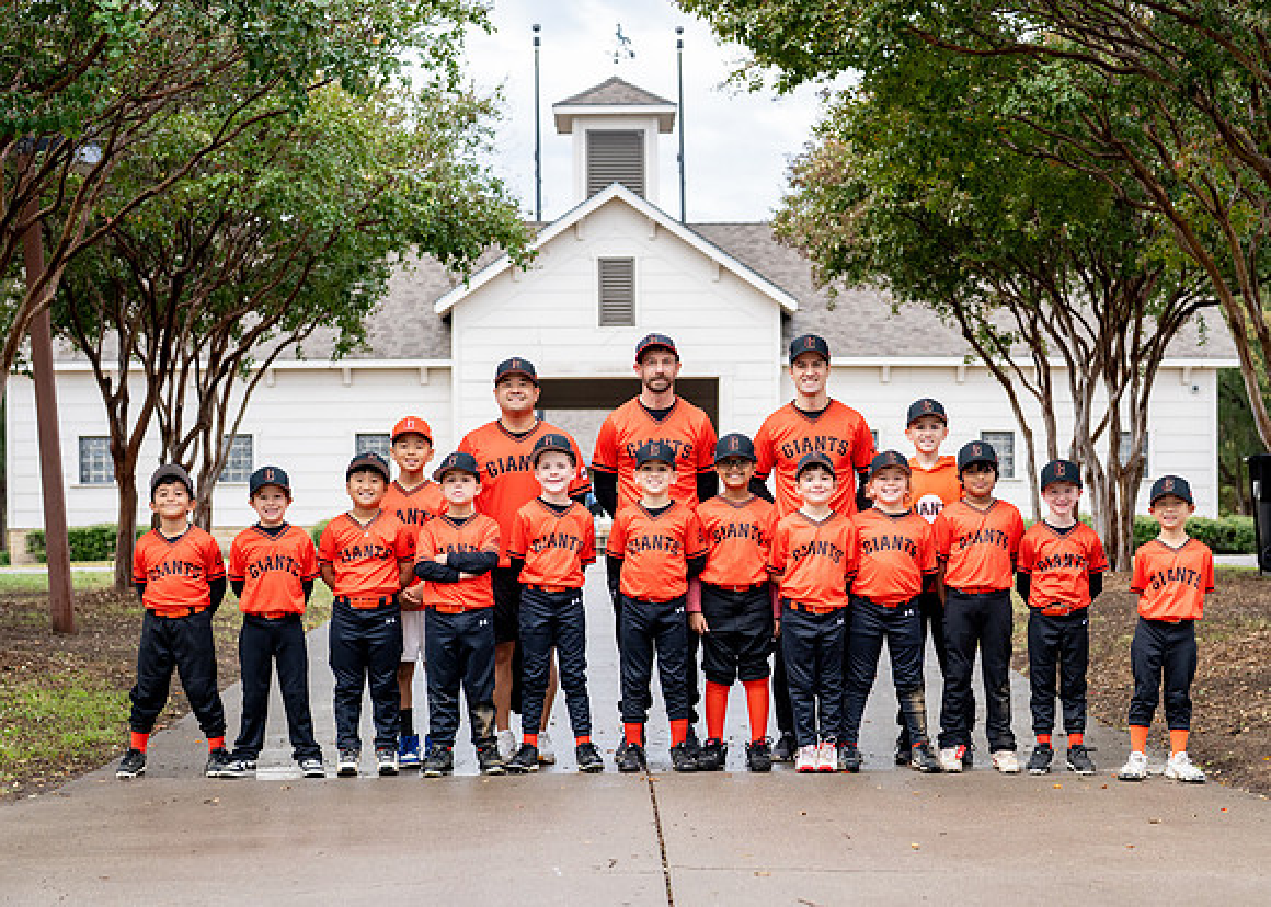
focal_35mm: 68
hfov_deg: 29.0
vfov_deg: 20.9
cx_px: 719
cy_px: 567
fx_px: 2459
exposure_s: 1/1000
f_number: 2.8
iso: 320
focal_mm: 50
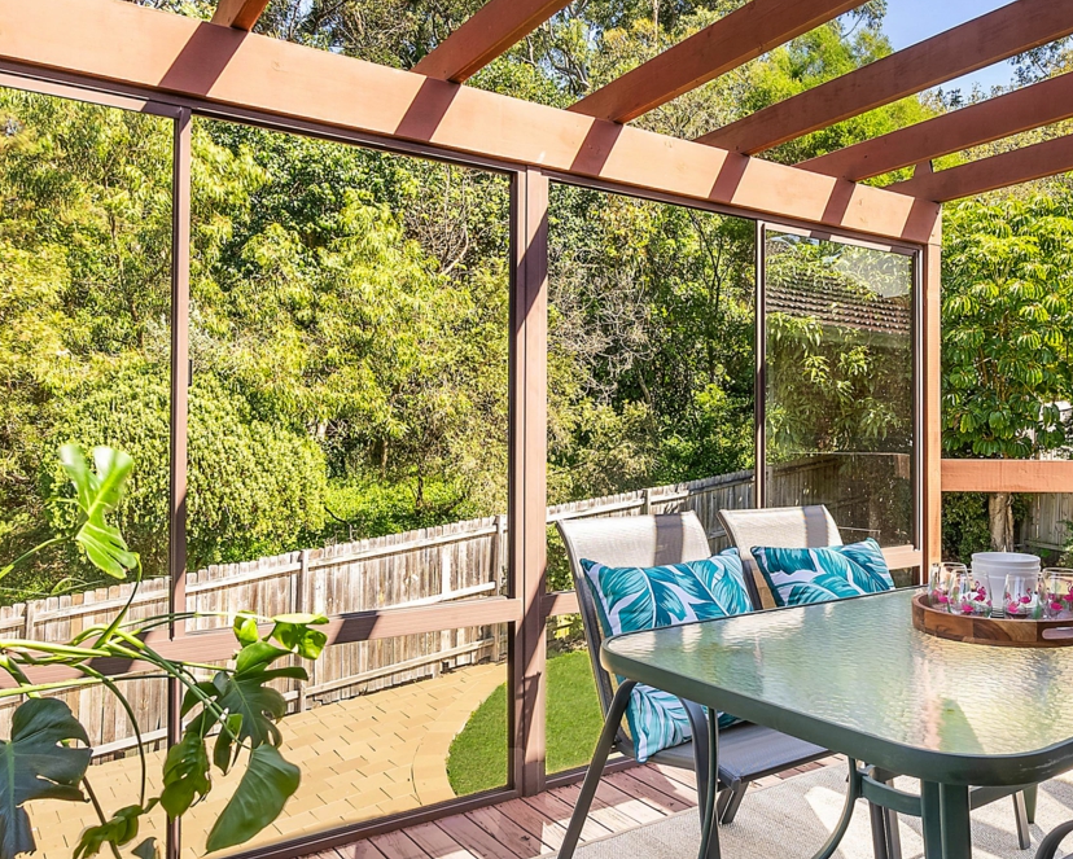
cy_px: 425
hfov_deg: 59.1
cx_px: 714
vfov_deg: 50.0
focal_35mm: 29
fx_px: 921
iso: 100
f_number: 11
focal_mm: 16
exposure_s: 1/10
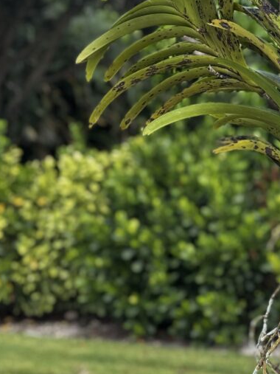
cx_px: 278
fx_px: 1047
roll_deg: -1.4
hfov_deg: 15.0
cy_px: 63
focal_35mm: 97
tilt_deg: +5.1
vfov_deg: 20.0
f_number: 1.78
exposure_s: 1/477
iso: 64
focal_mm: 6.76
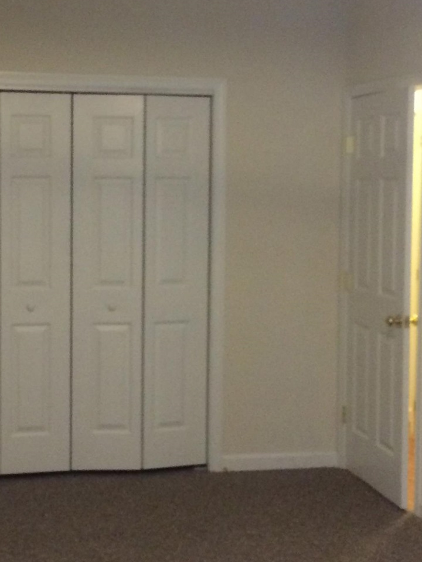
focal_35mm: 72
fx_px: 1170
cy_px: 266
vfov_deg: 27.0
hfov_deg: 20.3
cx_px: 117
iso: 320
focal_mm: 4.12
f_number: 2.2
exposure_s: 1/30
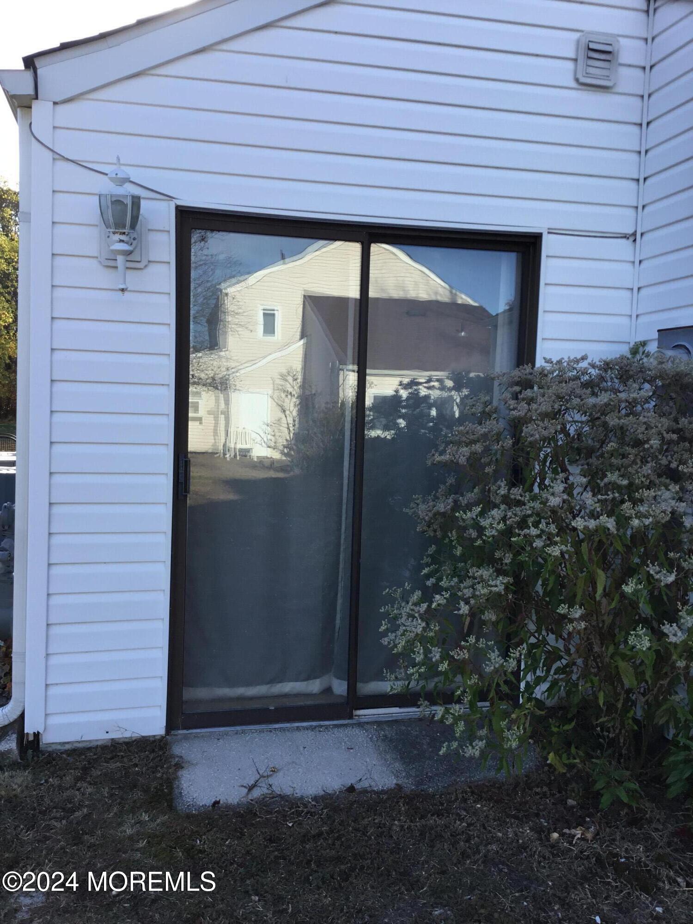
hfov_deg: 45.4
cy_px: 462
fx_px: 827
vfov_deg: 58.4
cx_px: 346
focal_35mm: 31
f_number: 2.4
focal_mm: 3.3
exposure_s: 1/298
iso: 25
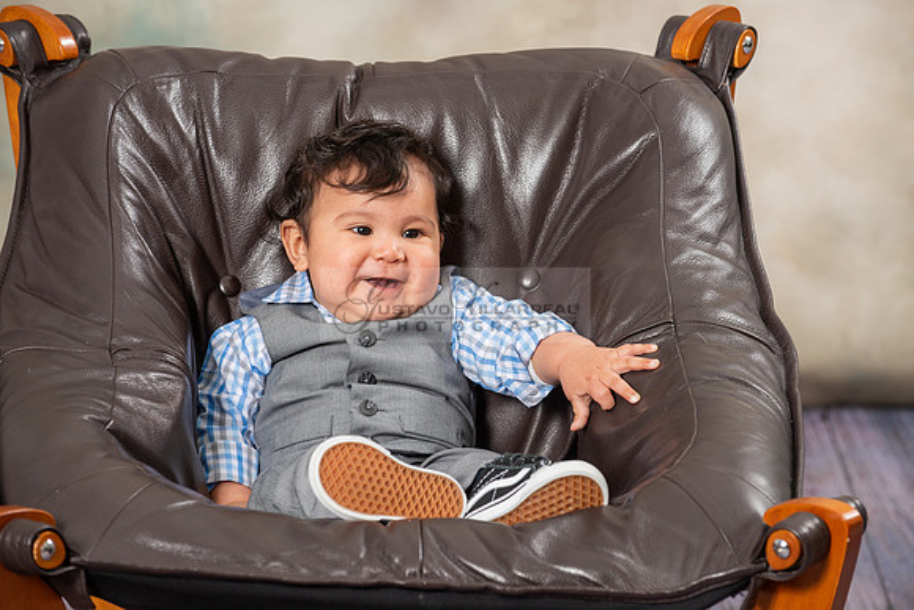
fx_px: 4063
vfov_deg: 8.6
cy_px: 305
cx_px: 457
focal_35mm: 160
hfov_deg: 12.8
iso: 200
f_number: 5.6
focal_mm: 160
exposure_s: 1/125
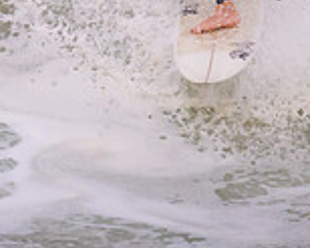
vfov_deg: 0.5
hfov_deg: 0.7
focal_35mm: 2955
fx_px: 27094
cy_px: -49
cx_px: 99
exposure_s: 1/2000
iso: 2500
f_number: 11
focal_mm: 800
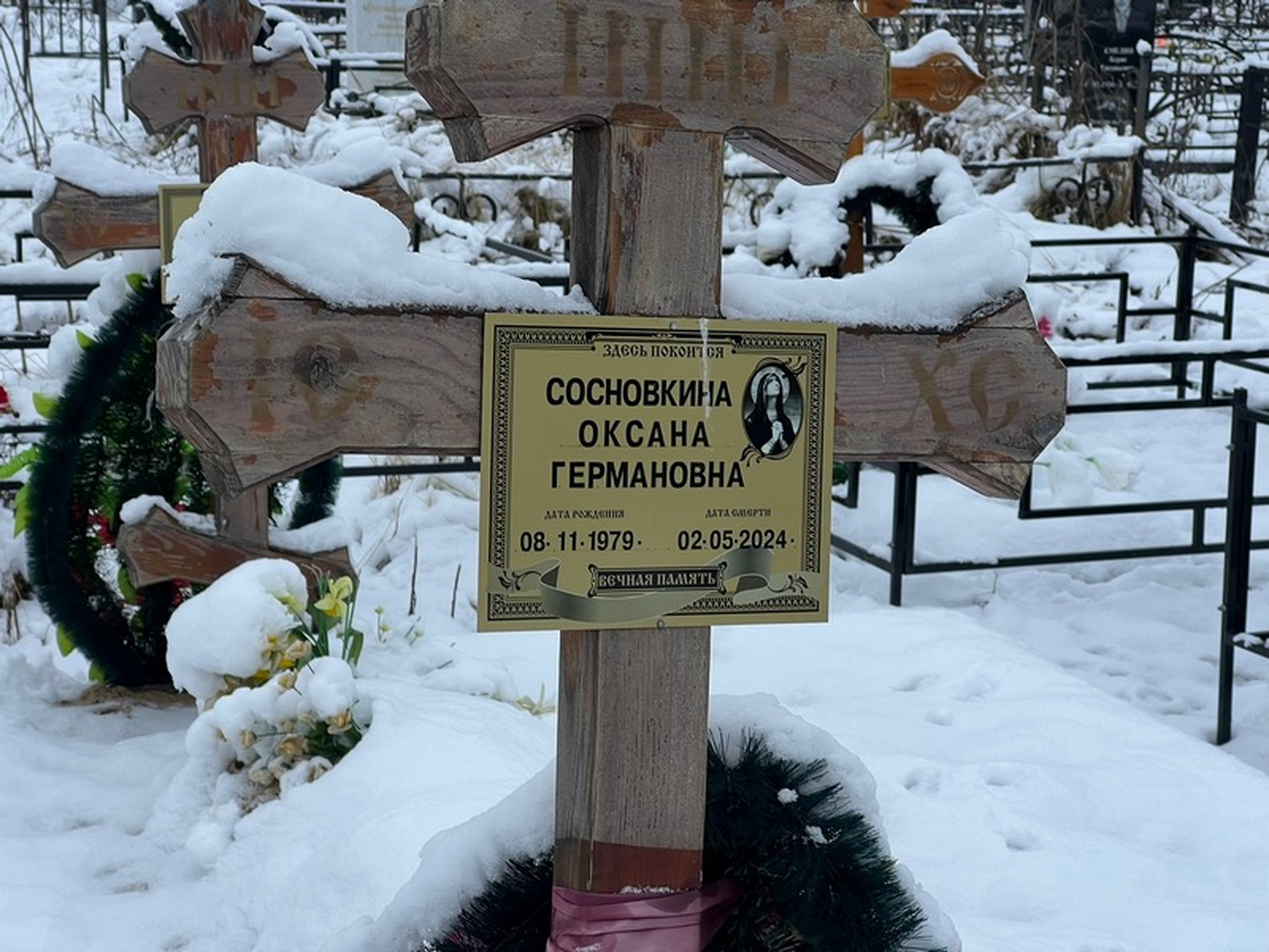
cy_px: 476
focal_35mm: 77
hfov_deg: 25.3
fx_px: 2823
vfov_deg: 19.1
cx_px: 634
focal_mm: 9
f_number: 2.8
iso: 32
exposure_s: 1/99
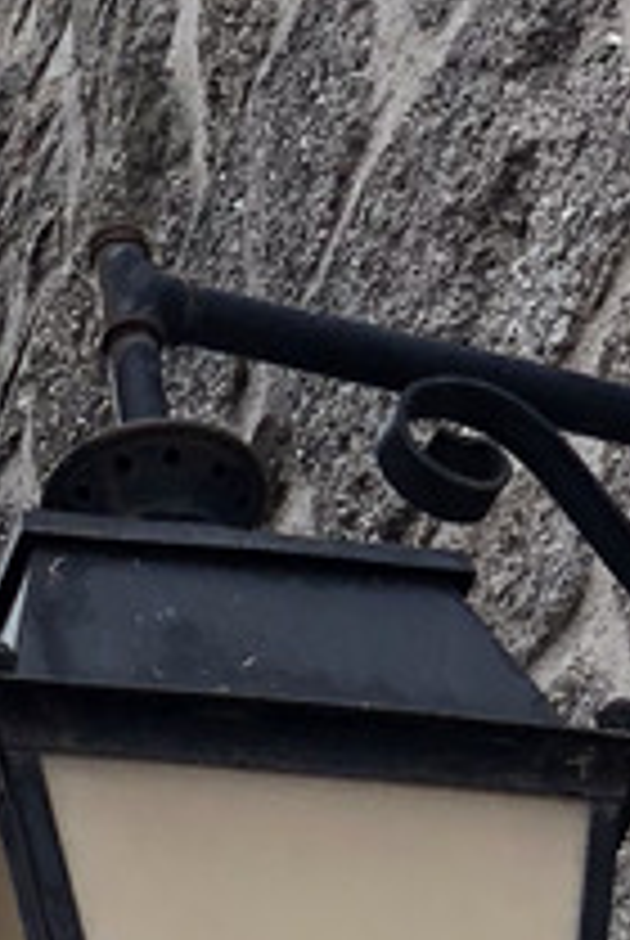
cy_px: 1529
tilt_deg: +36.8
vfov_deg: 6.5
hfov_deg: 4.4
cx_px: -765
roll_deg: +2.2
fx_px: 8110
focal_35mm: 310
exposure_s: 1/306
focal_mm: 6
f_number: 2.4
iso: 16
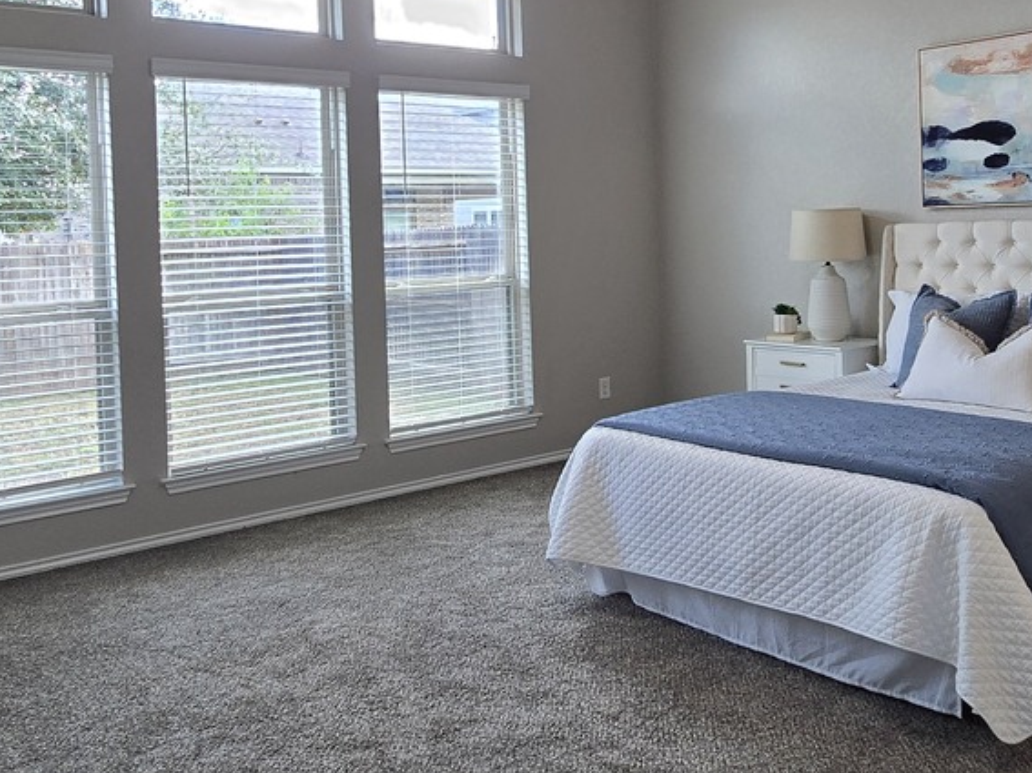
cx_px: 632
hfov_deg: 54.9
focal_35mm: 33
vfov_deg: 42.1
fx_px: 984
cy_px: 233
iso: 80
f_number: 2.2
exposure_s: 1/60
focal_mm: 2.2
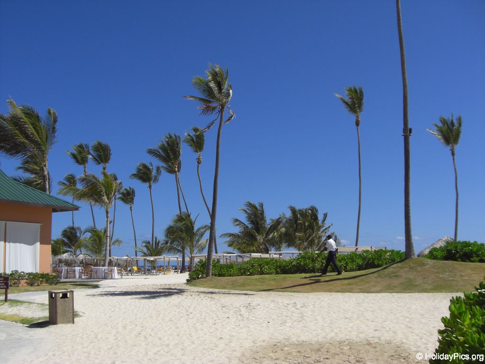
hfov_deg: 49.0
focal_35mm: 38
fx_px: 532
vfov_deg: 37.7
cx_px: 242
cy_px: 182
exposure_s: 1/250
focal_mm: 6.2
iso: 64
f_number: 8
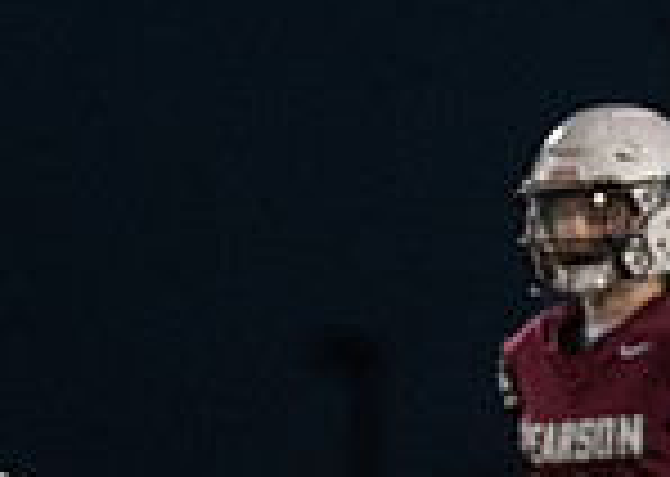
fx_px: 19934
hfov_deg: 1.9
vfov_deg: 1.4
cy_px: 682
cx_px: 17
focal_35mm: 1049
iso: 1250
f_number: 2.8
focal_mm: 200
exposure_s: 1/1000
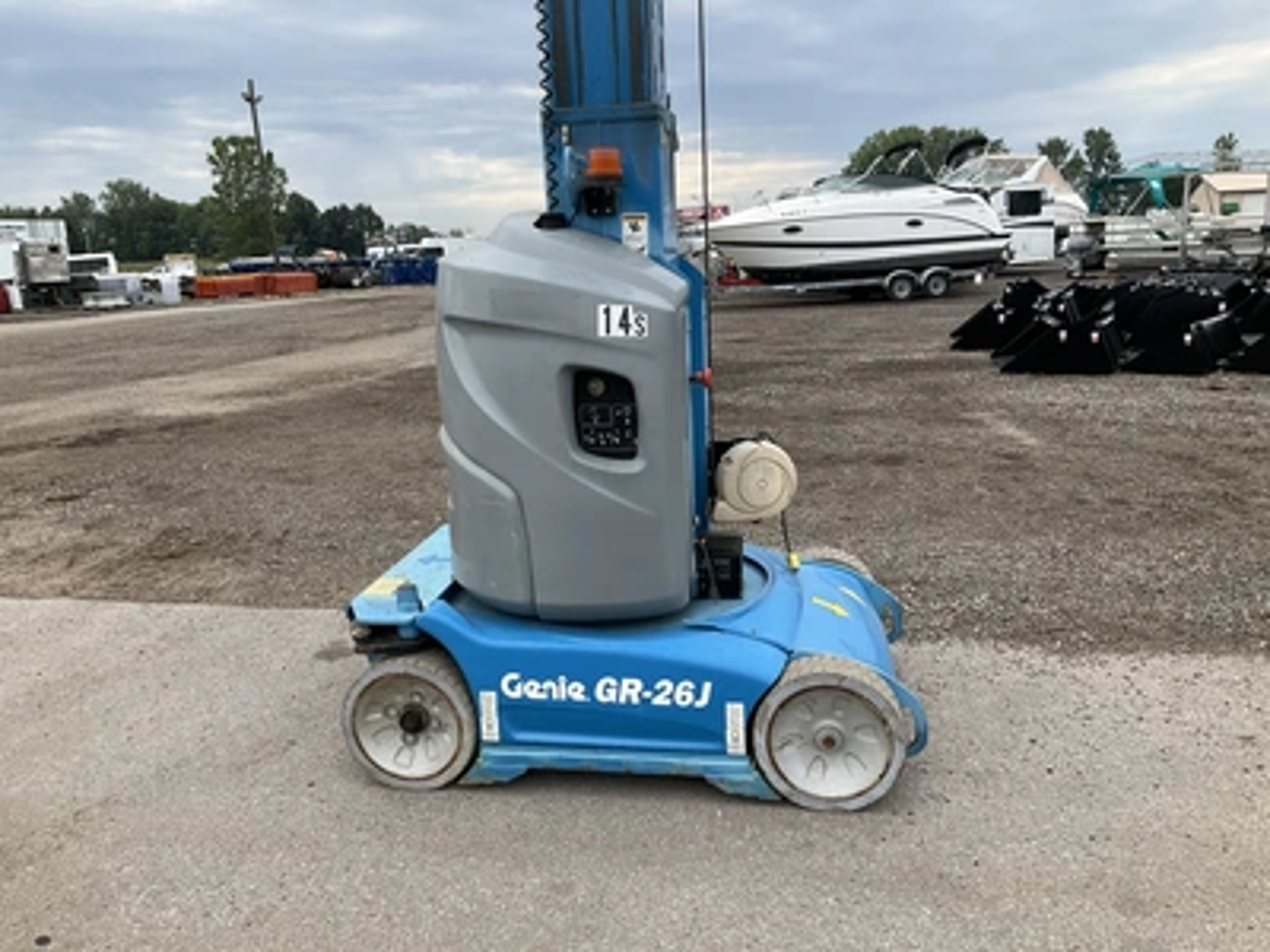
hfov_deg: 61.7
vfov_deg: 48.2
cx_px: 635
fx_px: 1064
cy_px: 476
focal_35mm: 29
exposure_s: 1/855
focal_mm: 3
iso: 25
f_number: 1.8
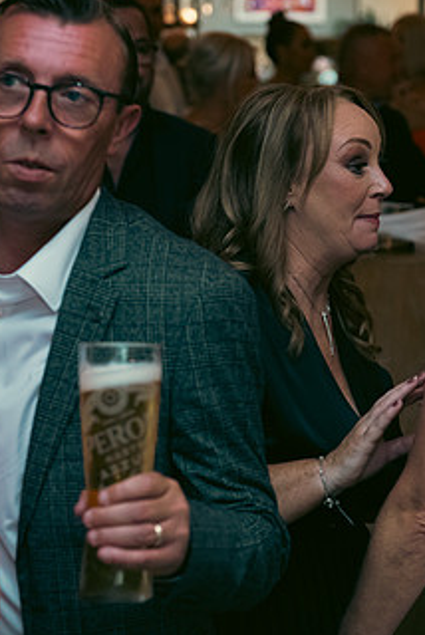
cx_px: 292
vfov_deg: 19.4
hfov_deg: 13.0
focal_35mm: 105
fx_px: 1855
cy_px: 281
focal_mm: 58
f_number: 3.5
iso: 800
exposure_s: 1/160
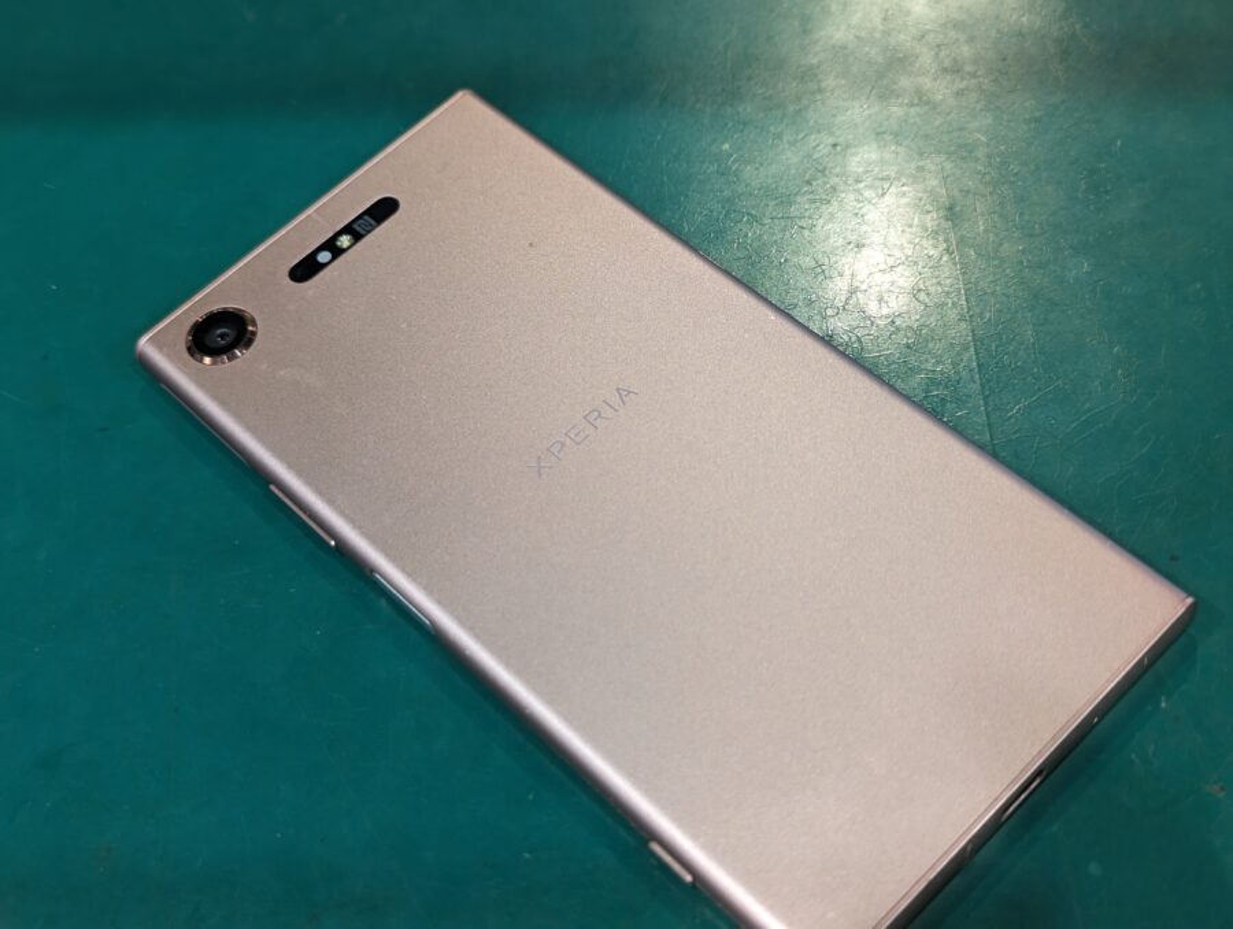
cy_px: 464
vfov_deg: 30.3
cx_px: 616
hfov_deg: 39.6
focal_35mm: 48
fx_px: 1712
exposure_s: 1/23.8
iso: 63
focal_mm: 6.81
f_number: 1.85
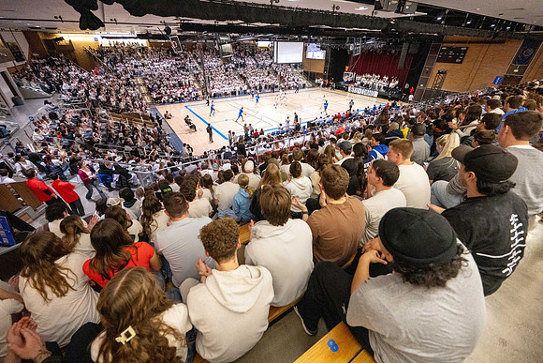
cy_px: 182
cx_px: 272
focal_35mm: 14
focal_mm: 14
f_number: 4
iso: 10000
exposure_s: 1/320
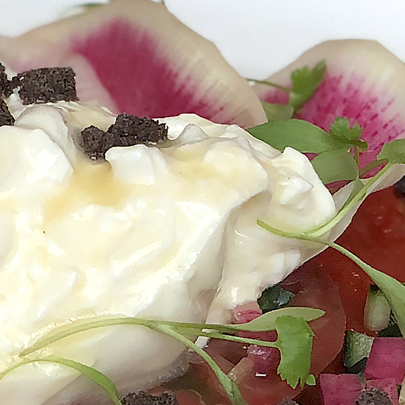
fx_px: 3587
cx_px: -2
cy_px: -245
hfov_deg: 6.4
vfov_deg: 6.4
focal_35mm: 271
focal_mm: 6
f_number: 2.4
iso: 25
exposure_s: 1/120
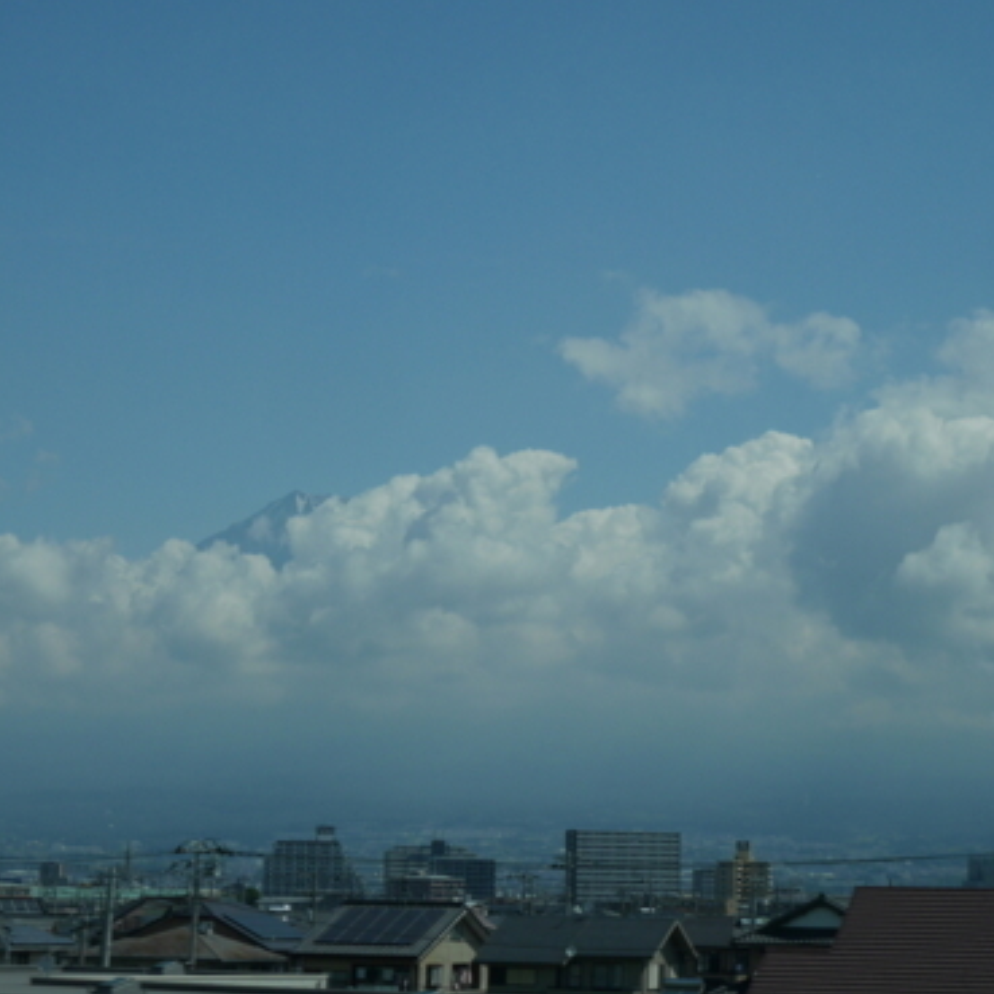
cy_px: 475
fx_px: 2989
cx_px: 356
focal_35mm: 92
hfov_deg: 18.8
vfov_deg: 18.9
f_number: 11
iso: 200
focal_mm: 32
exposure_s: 1/500
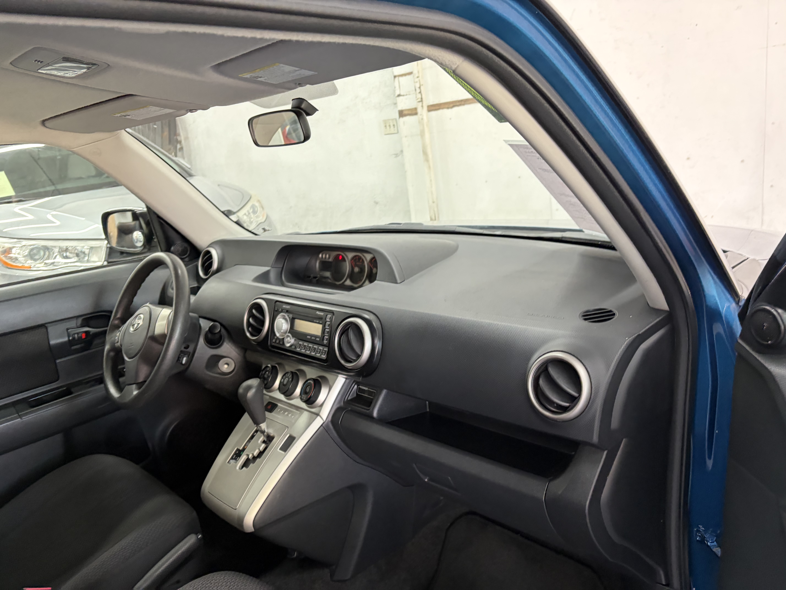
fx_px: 590
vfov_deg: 53.1
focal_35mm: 26
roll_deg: +2.1
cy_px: 295
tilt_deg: -18.1
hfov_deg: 67.3
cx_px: 393
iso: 250
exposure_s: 1/60
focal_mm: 5.96
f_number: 1.6
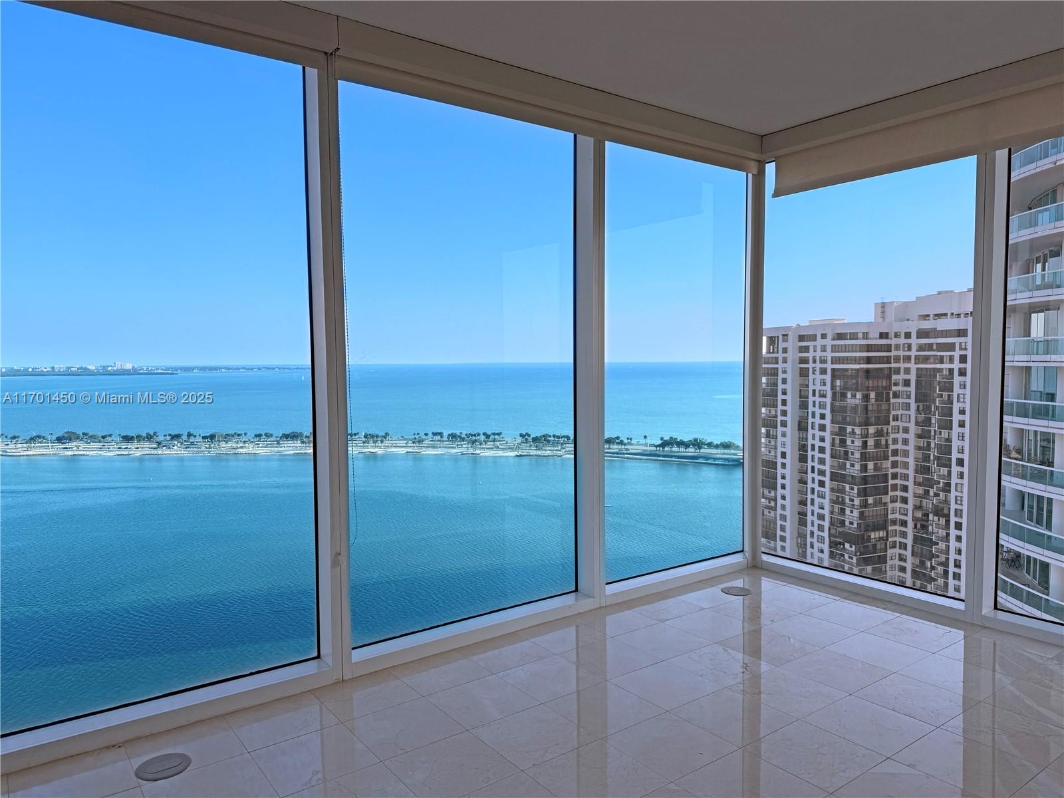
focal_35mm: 24
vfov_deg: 56.8
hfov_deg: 71.6
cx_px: 532
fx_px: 738
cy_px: 399
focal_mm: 6.76
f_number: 1.78
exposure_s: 1/2801
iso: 80
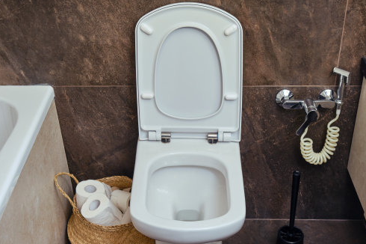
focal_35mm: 50
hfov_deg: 39.6
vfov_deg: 26.9
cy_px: 145
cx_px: 199
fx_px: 508
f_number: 5.6
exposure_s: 1/125
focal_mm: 26.5
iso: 160
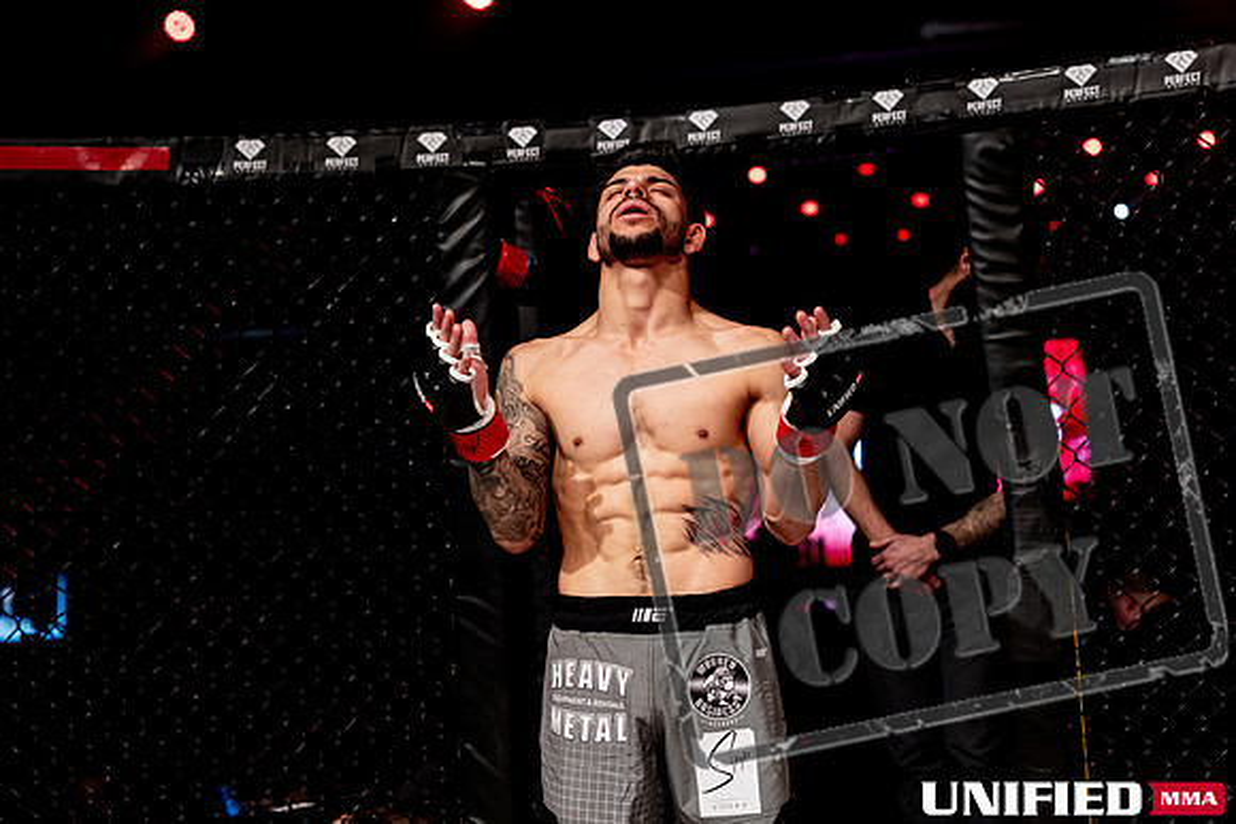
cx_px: 618
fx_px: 1717
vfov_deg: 27.0
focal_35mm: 50
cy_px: 412
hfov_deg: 39.6
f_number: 2.8
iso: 2500
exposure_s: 1/640
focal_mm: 50
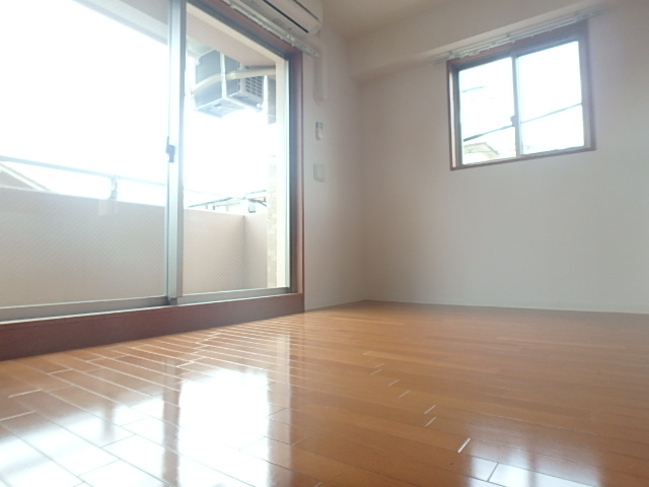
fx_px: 394
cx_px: 324
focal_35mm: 21
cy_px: 244
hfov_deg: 79.0
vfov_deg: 63.4
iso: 160
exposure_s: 1/60
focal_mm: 3.7
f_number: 3.5
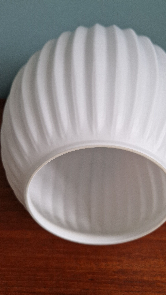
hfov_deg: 44.1
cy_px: 147
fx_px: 203
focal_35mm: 26
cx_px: 102
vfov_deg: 71.9
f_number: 1.8
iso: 50
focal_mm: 5.4
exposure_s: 1/100
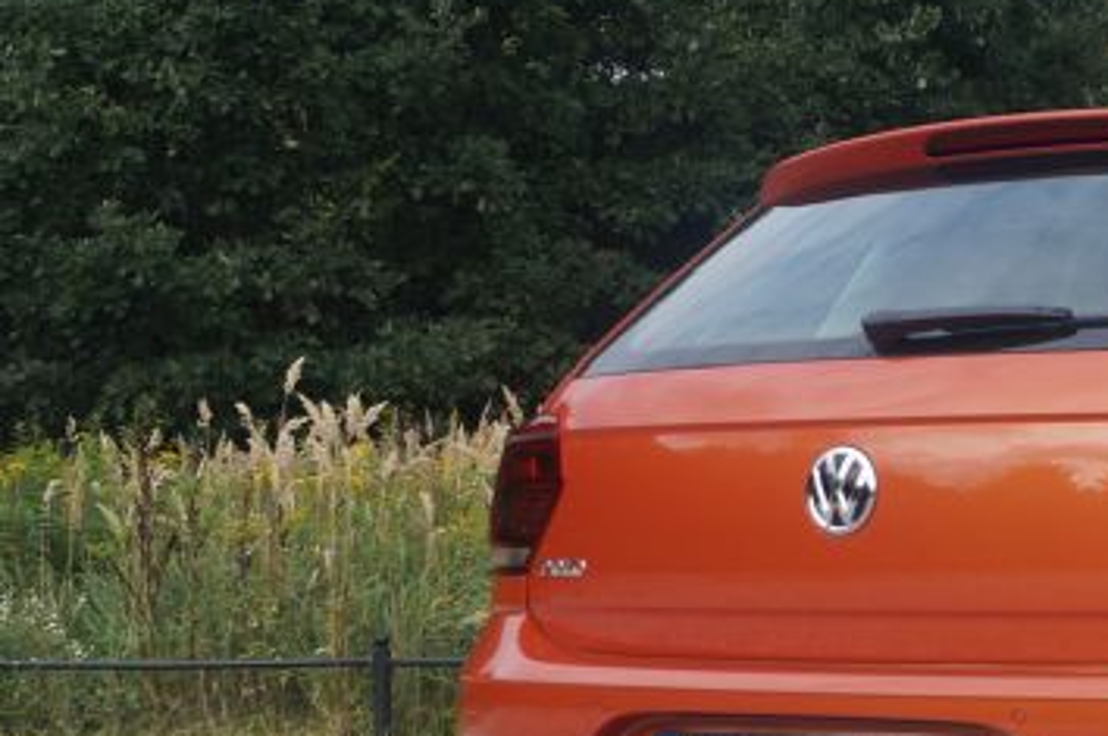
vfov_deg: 13.1
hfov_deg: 18.6
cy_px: 368
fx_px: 3196
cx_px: 1352
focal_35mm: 104
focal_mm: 24
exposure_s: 1/160
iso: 100
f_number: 6.3
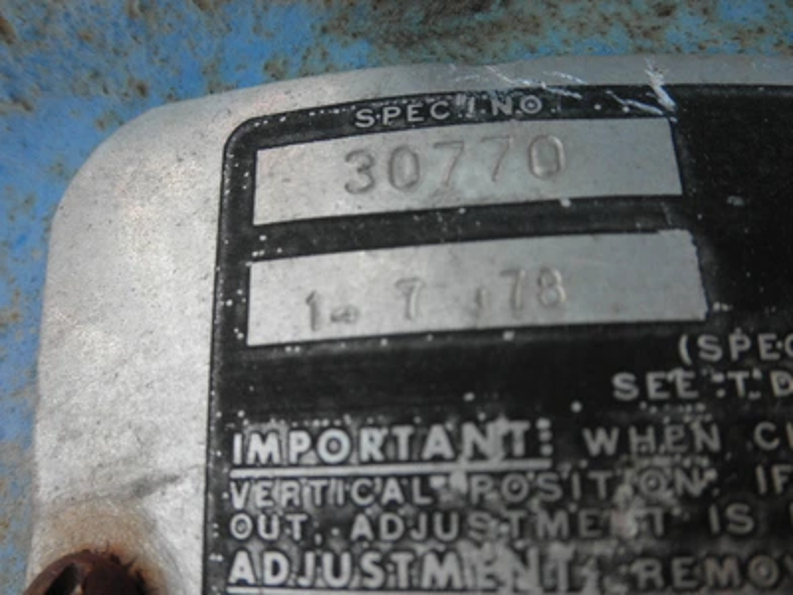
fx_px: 641
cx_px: 396
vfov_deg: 49.7
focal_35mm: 28
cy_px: 298
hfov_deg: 63.4
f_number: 3
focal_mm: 5
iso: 64
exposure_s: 1/125
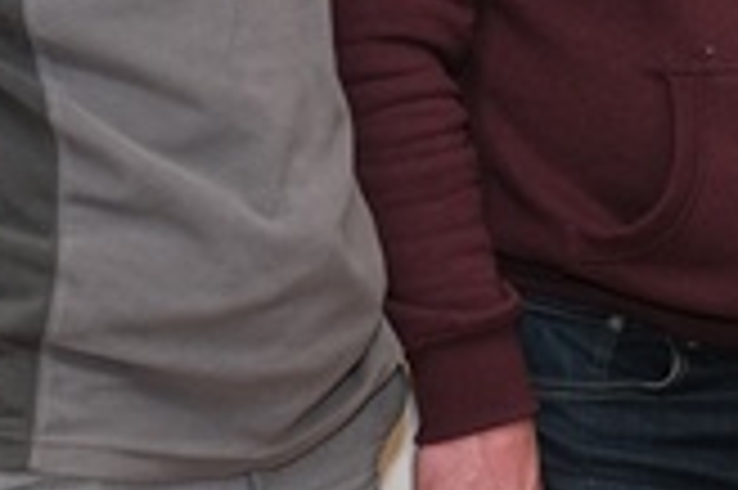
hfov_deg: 10.4
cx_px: 994
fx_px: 3973
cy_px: -99
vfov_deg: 7.0
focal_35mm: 194
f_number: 3.6
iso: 400
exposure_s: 1/125
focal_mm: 35
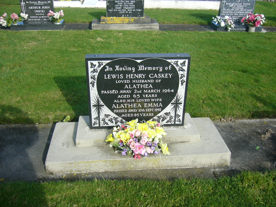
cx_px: 138
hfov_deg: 52.6
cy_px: 104
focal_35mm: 35
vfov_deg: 40.7
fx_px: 279
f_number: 2.8
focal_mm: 5.8
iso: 50
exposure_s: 1/500
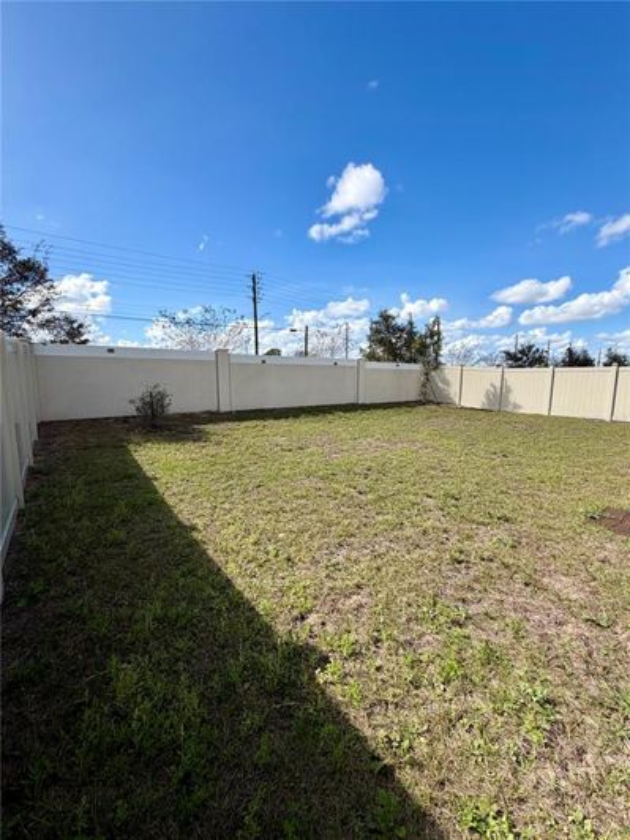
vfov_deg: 102.1
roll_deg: +0.7
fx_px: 340
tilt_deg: -6.2
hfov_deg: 85.7
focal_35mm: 14
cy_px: 420
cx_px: 315
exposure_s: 1/770
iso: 20
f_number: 2.2
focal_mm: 2.22
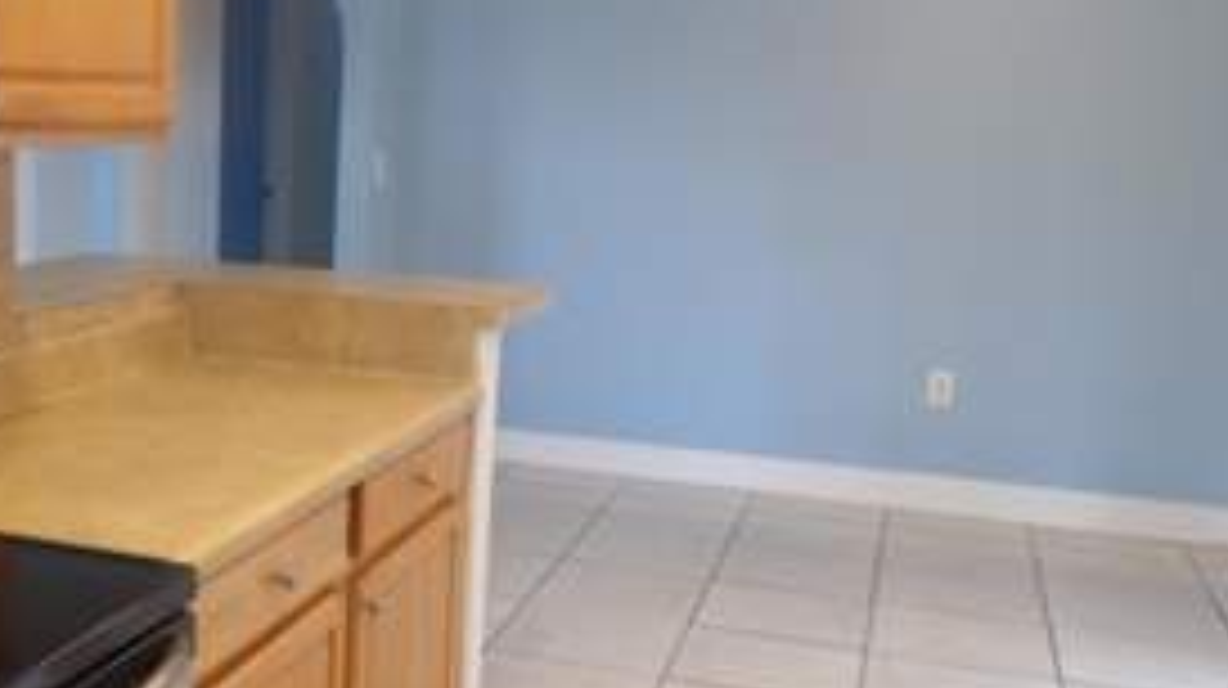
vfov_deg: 25.9
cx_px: 184
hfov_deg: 41.9
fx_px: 1497
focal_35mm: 46
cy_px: 393
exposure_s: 1/18
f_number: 3.2
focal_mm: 4.3
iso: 200
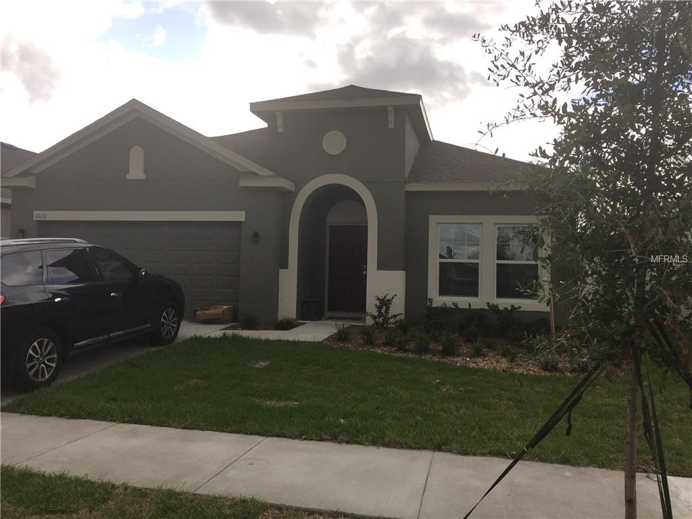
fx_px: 580
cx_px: 346
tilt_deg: +2.1
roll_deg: -2.6
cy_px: 260
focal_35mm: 29
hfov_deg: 61.7
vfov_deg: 48.2
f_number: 2.2
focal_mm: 4.15
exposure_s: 1/1163
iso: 50
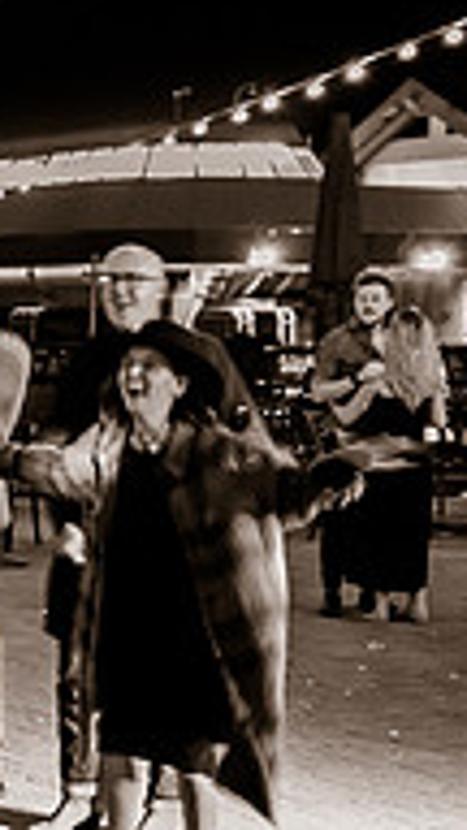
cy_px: 514
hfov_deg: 11.8
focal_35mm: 93
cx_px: -433
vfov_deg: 22.9
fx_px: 2047
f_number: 4
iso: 3200
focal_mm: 24
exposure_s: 1/8
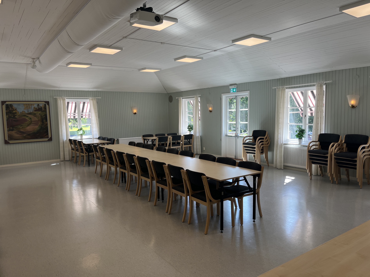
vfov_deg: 53.1
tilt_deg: -5.2
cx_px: 185
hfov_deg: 67.3
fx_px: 278
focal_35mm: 26
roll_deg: +2.2
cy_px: 138
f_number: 1.6
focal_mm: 5.1
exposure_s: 1/106
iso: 32
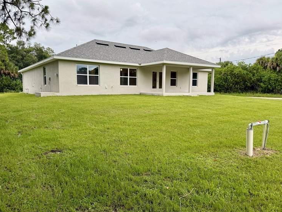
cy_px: 108
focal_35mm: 26
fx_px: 212
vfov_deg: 53.1
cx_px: 139
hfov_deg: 67.3
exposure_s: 1/246
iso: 64
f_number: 1.78
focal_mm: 6.76
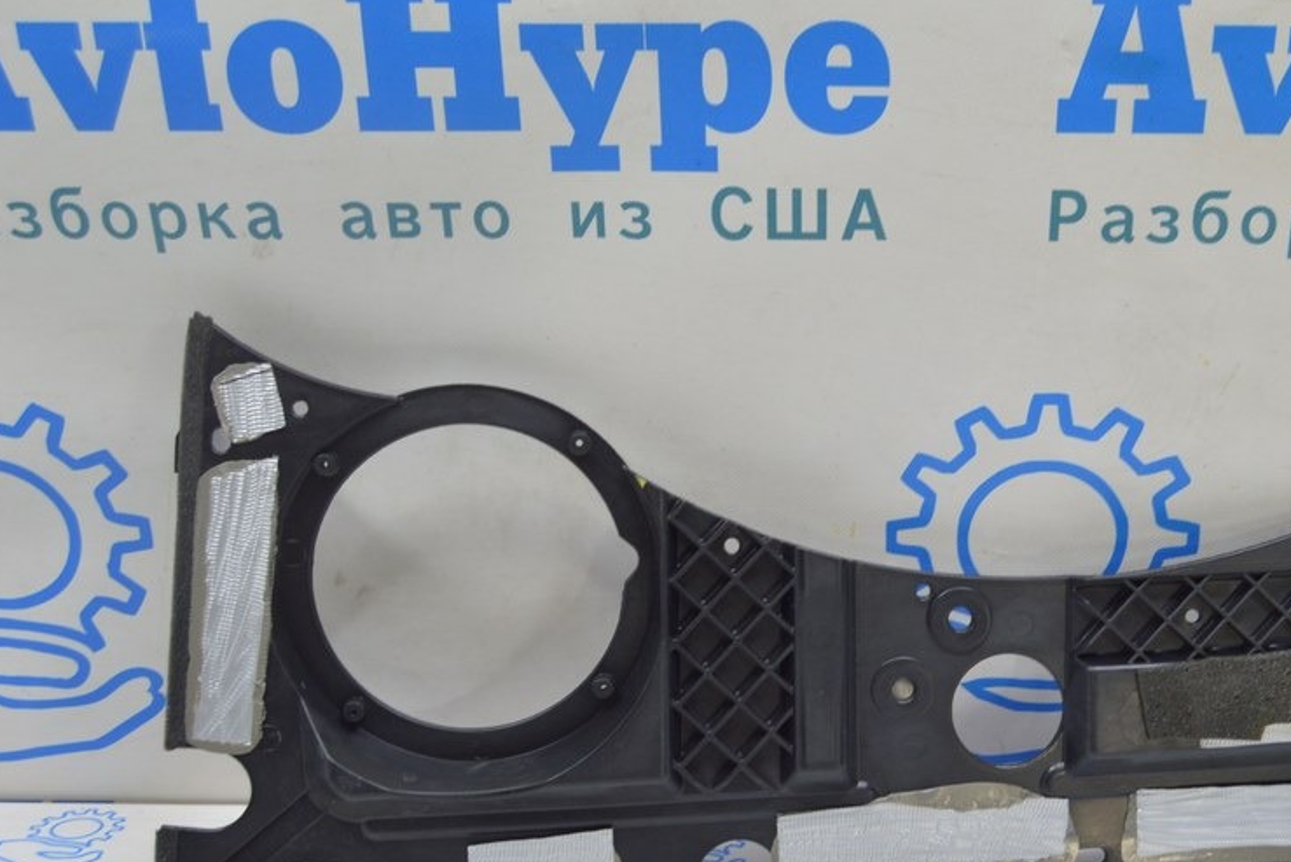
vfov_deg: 25.0
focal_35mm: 54
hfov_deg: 36.6
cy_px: 529
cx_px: 826
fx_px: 1937
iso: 400
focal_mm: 26
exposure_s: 1/20
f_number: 5.6
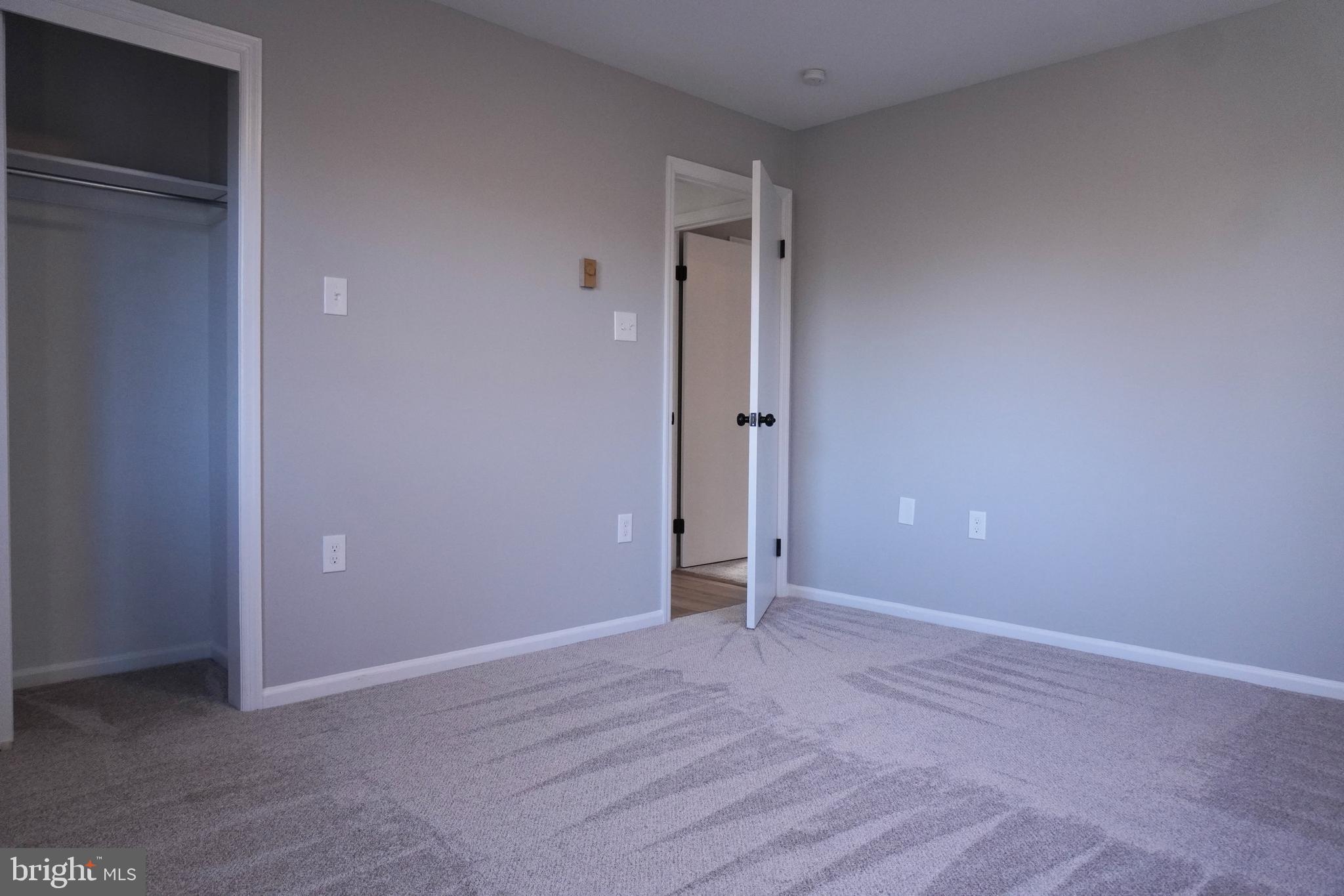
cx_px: 672
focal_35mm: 24
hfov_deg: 73.7
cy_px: 448
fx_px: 896
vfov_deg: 53.1
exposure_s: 1/160
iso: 1250
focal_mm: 16
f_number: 5.6
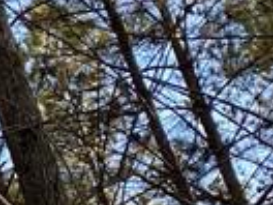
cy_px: 130
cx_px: -538
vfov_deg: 7.4
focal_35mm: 202
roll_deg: +3.6
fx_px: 1593
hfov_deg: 8.3
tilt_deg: +34.6
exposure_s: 1/209
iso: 32
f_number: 1.8
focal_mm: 4.25
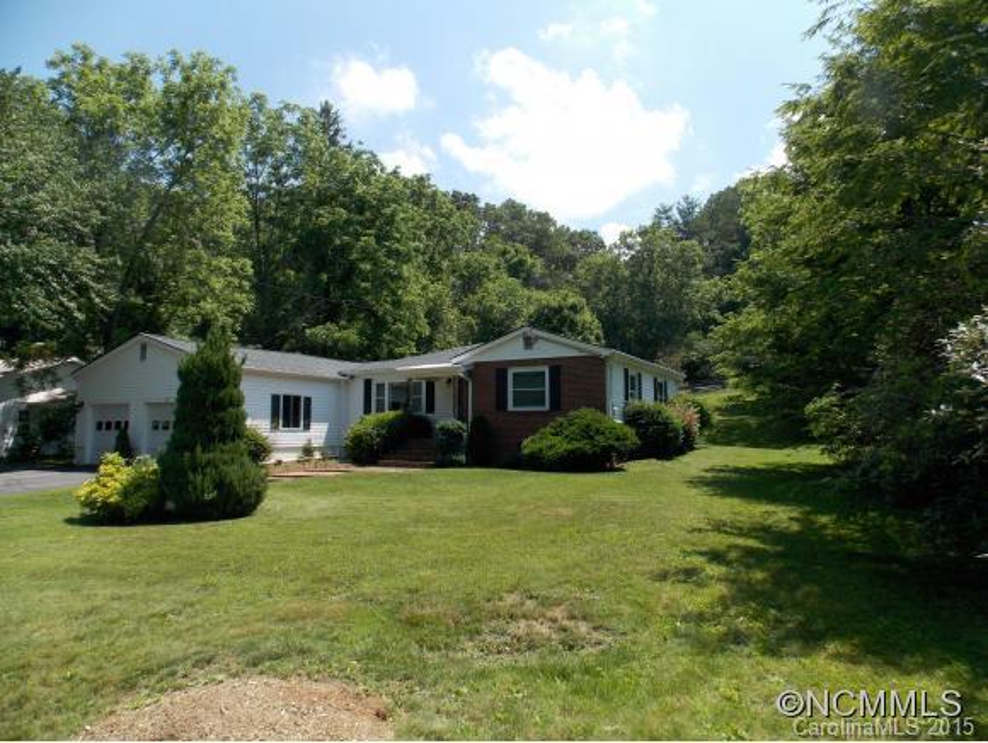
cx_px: 494
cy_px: 372
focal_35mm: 23
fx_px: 657
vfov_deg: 59.0
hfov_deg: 73.9
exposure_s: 1/640
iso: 80
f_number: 3.1
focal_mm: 4
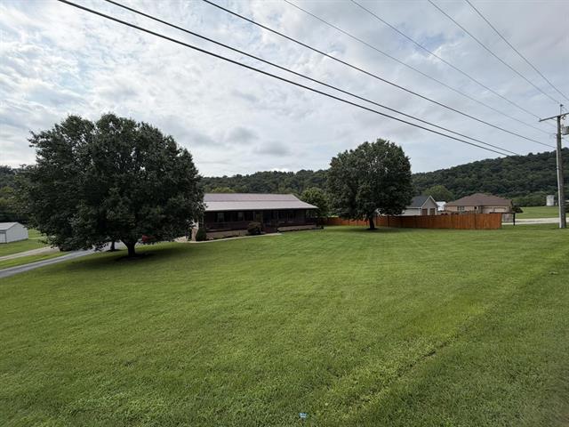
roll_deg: +1.8
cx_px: 284
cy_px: 214
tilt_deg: -2.3
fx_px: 230
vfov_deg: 85.7
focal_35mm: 14
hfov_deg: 102.1
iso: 20
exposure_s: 1/1068
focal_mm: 2.22
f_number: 2.2
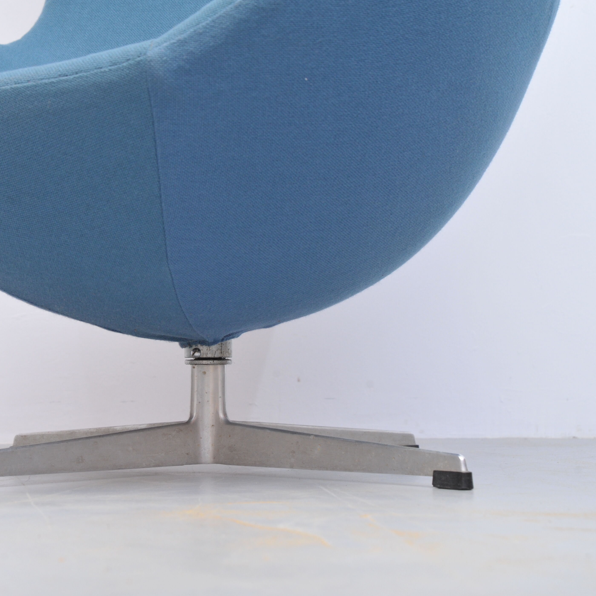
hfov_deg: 20.3
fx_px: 1656
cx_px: 194
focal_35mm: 85
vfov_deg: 20.4
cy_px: 297
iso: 1600
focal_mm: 66
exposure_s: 1/200
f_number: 9
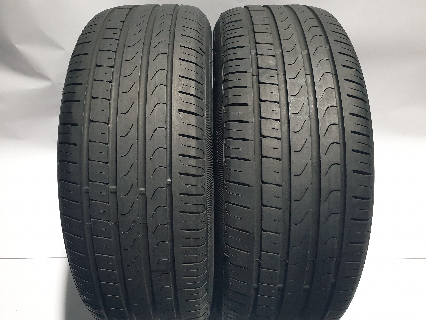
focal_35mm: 26
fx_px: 320
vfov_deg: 53.1
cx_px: 213
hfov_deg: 67.3
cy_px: 160
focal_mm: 4.3
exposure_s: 1/33
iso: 320
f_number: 2.4
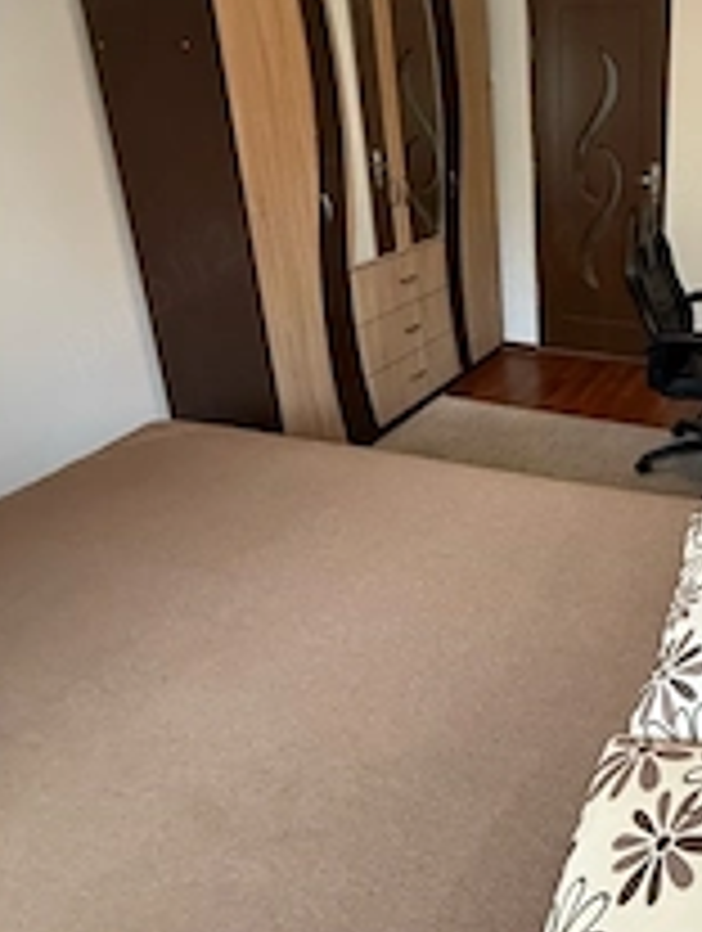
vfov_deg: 63.7
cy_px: 315
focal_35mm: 27
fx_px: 728
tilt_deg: -17.4
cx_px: 644
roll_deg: -0.9
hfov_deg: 46.1
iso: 640
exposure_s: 1/60
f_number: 2.2
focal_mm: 2.22
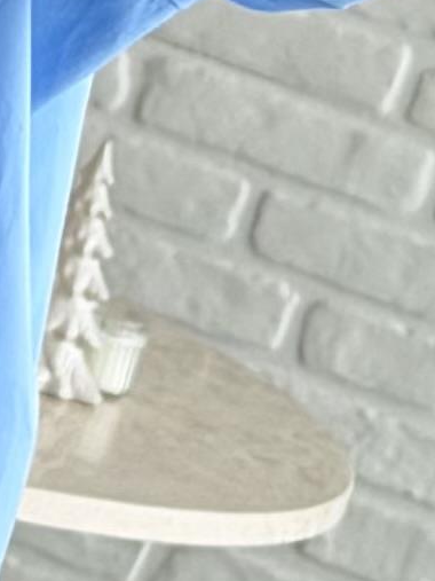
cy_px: -413
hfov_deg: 3.9
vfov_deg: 5.1
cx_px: -379
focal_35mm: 382
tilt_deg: -13.3
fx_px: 6403
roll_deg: -17.6
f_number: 1.78
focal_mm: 6.76
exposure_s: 1/345
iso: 64
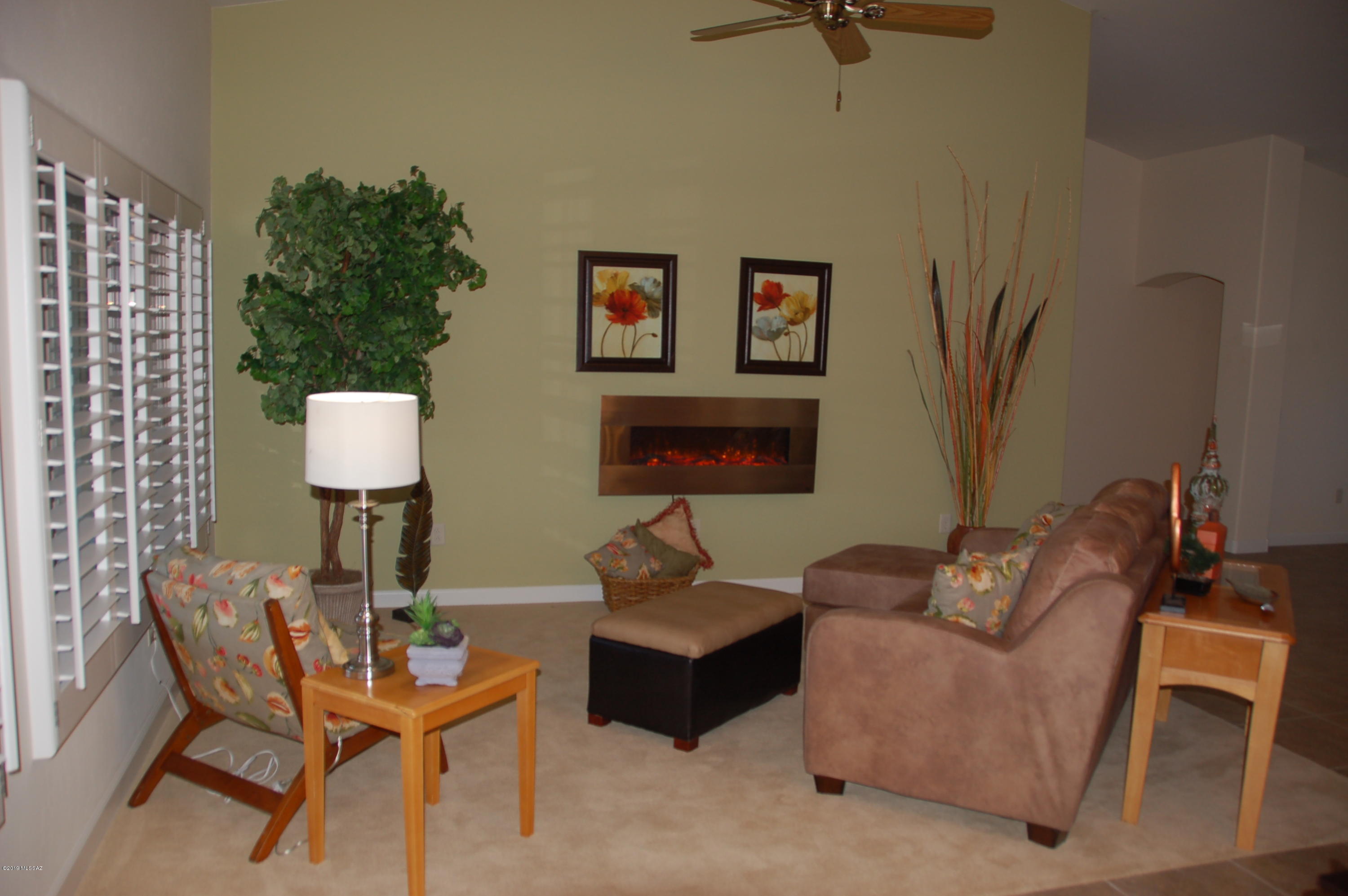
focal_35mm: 27
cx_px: 674
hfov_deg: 67.4
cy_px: 448
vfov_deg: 47.8
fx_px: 1010
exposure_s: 1/60
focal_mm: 18
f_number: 3.5
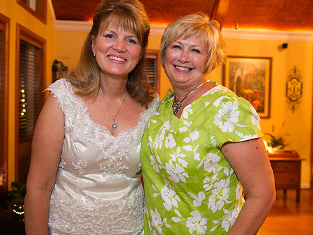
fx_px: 326
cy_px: 105
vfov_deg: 39.6
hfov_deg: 51.3
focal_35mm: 36
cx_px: 171
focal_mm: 29
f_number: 3.2
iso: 2000
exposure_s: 1/60
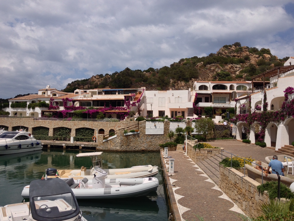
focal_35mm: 35
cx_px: 147
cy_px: 110
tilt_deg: -1.1
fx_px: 297
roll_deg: -0.7
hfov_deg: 52.6
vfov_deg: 40.7
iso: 50
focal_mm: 4.28
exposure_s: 1/2762
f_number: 2.4
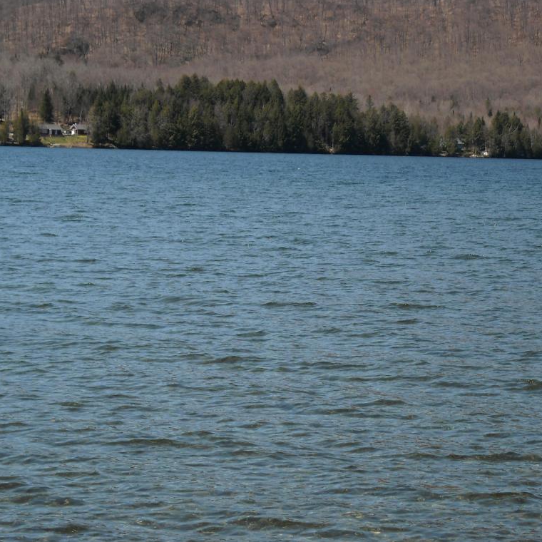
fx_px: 2214
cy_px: 271
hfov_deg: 14.0
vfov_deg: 14.0
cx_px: 306
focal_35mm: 125
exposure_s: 1/337
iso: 64
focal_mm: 17.1
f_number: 4.7
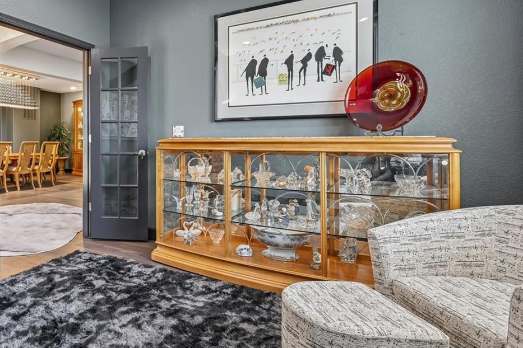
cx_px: 108
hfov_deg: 67.2
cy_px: 135
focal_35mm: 24
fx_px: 349
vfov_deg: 52.7
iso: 400
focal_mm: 14
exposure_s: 1/4
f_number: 10
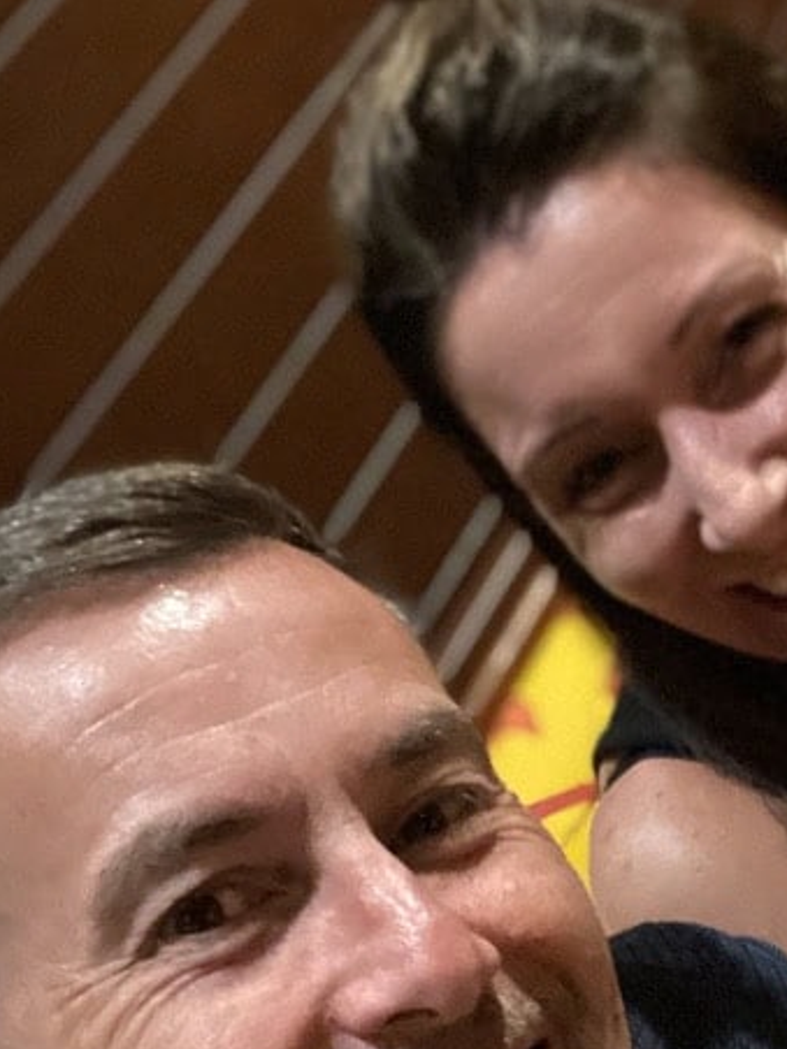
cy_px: 852
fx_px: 2061
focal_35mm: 68
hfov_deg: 21.2
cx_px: 696
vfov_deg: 27.9
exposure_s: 1/15
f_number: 2.2
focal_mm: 2.7
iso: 640
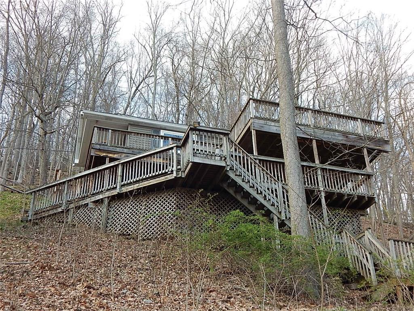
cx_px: 207
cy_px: 156
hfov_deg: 43.9
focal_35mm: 43
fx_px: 514
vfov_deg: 33.6
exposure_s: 1/125
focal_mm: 7.7
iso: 125
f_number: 3.6
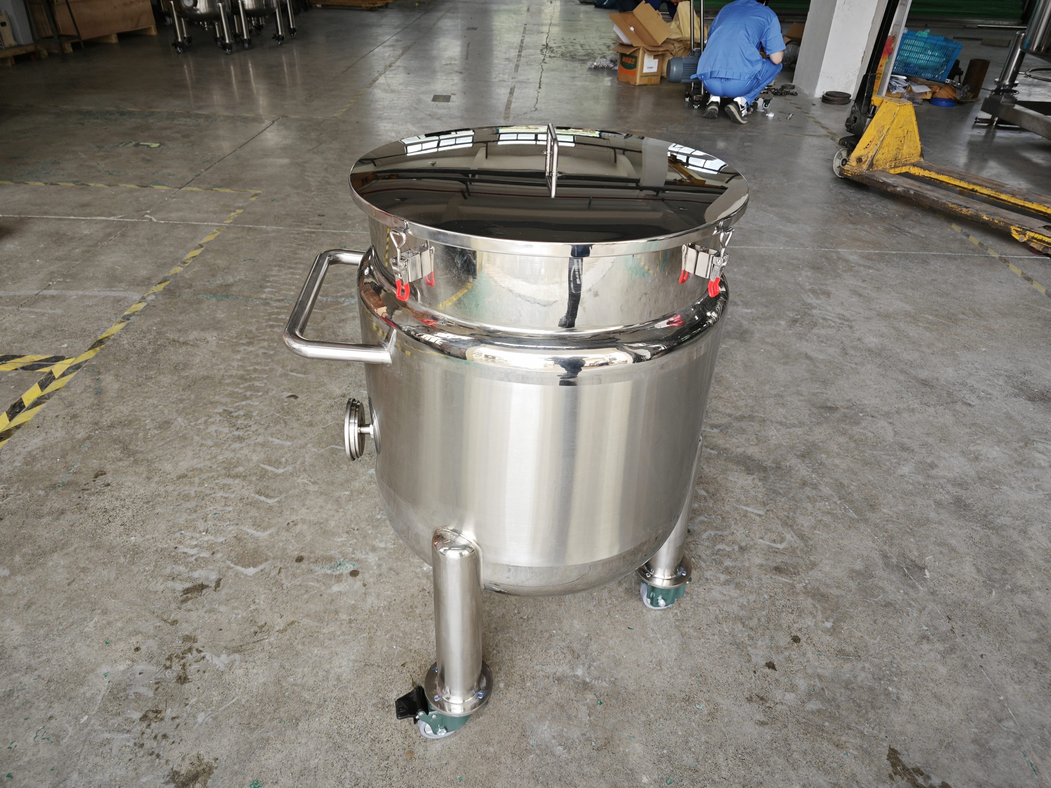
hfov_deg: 73.9
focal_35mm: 23
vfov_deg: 58.9
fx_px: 698
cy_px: 394
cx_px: 526
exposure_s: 1/100
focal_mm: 5.43
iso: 64
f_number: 1.8
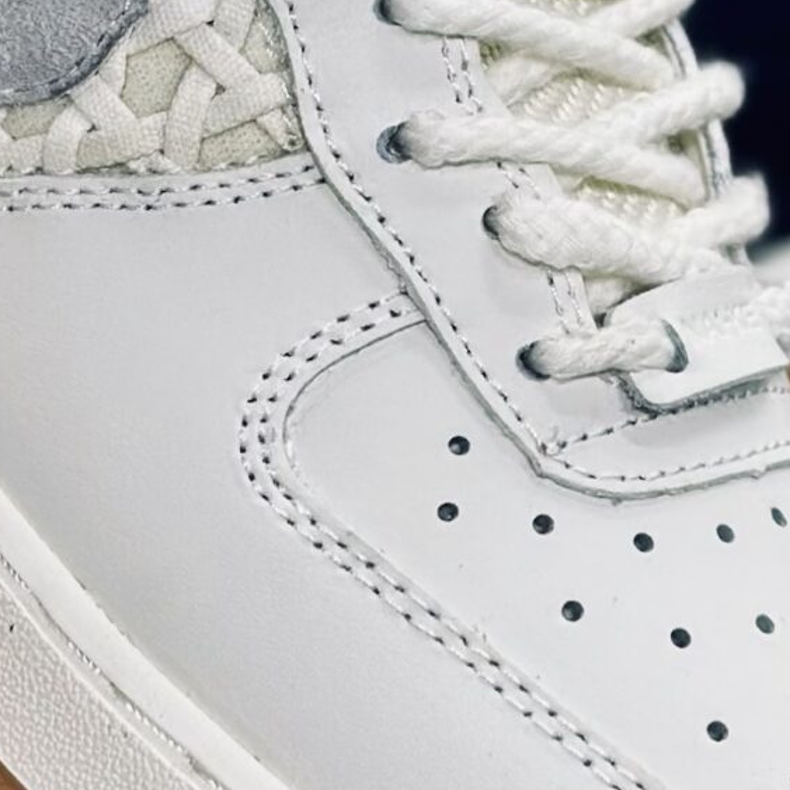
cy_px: 217
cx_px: 255
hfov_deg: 9.1
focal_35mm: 193
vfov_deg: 9.1
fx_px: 4983
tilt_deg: -55.8
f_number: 1.78
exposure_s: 1/129
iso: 64
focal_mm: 6.86
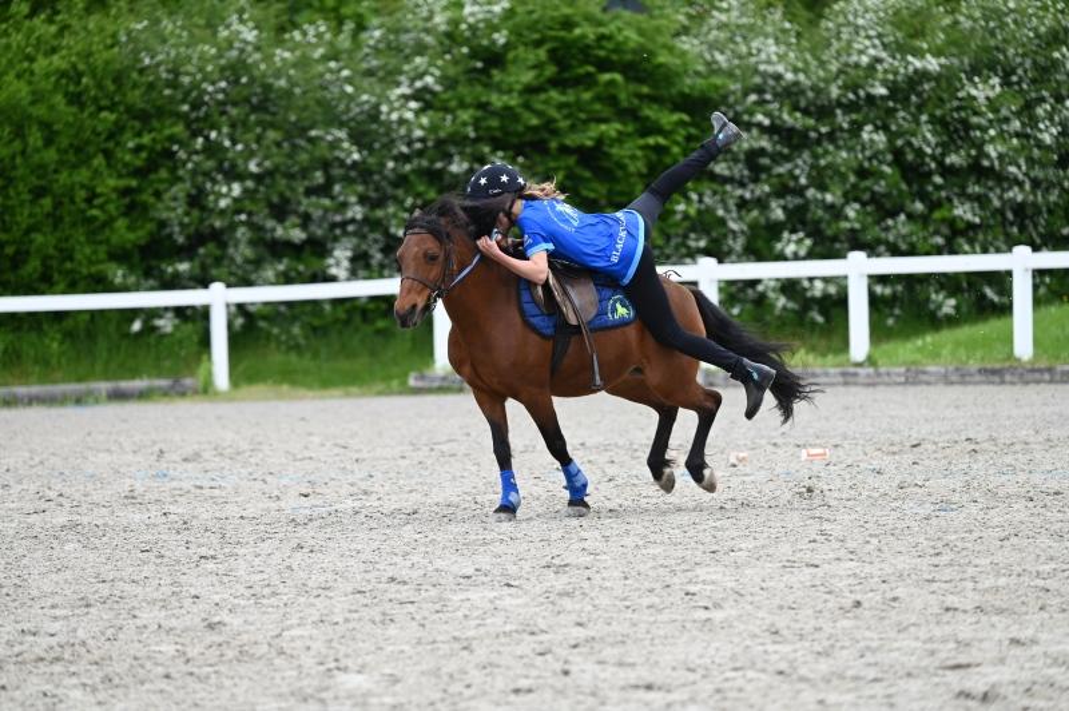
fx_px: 6231
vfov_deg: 6.5
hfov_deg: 9.8
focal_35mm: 210
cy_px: 356
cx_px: 534
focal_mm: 210
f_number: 5
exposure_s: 1/1250
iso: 500
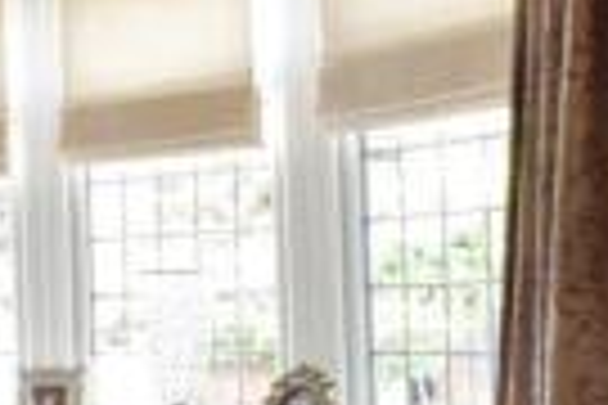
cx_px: -633
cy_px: 331
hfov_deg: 18.0
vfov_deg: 18.5
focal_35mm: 73
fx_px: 1233
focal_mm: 10
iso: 125
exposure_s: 1/4
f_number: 8
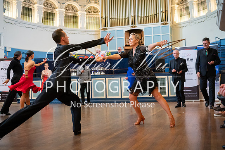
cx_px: 134
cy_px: 71
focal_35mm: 42
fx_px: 262
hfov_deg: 46.2
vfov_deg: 32.0
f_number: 2
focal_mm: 35
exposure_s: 1/500
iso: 6400
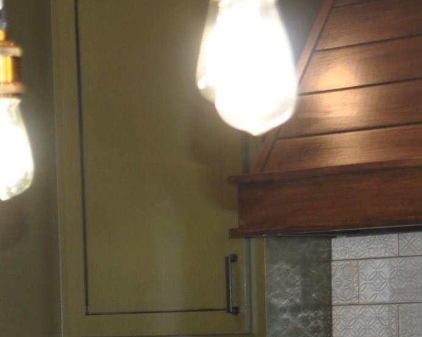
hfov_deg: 13.4
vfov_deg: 10.9
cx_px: -175
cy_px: 466
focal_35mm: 137
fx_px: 1711
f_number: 3.8
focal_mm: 22
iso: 200
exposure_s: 1/40
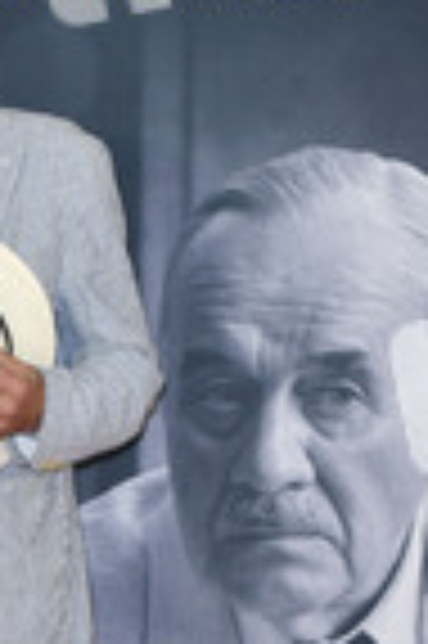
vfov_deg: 15.1
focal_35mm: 134
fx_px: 2395
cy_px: 594
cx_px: -149
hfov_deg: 10.0
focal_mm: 48
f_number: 7.1
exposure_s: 1/250
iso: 640
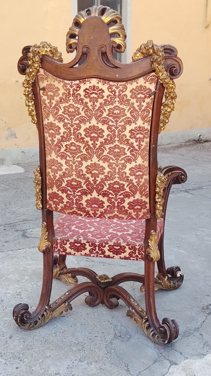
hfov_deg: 26.5
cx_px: 104
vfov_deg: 45.5
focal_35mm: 45
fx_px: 448
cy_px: 187
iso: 169
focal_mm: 5.25
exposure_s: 1/100
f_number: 1.75
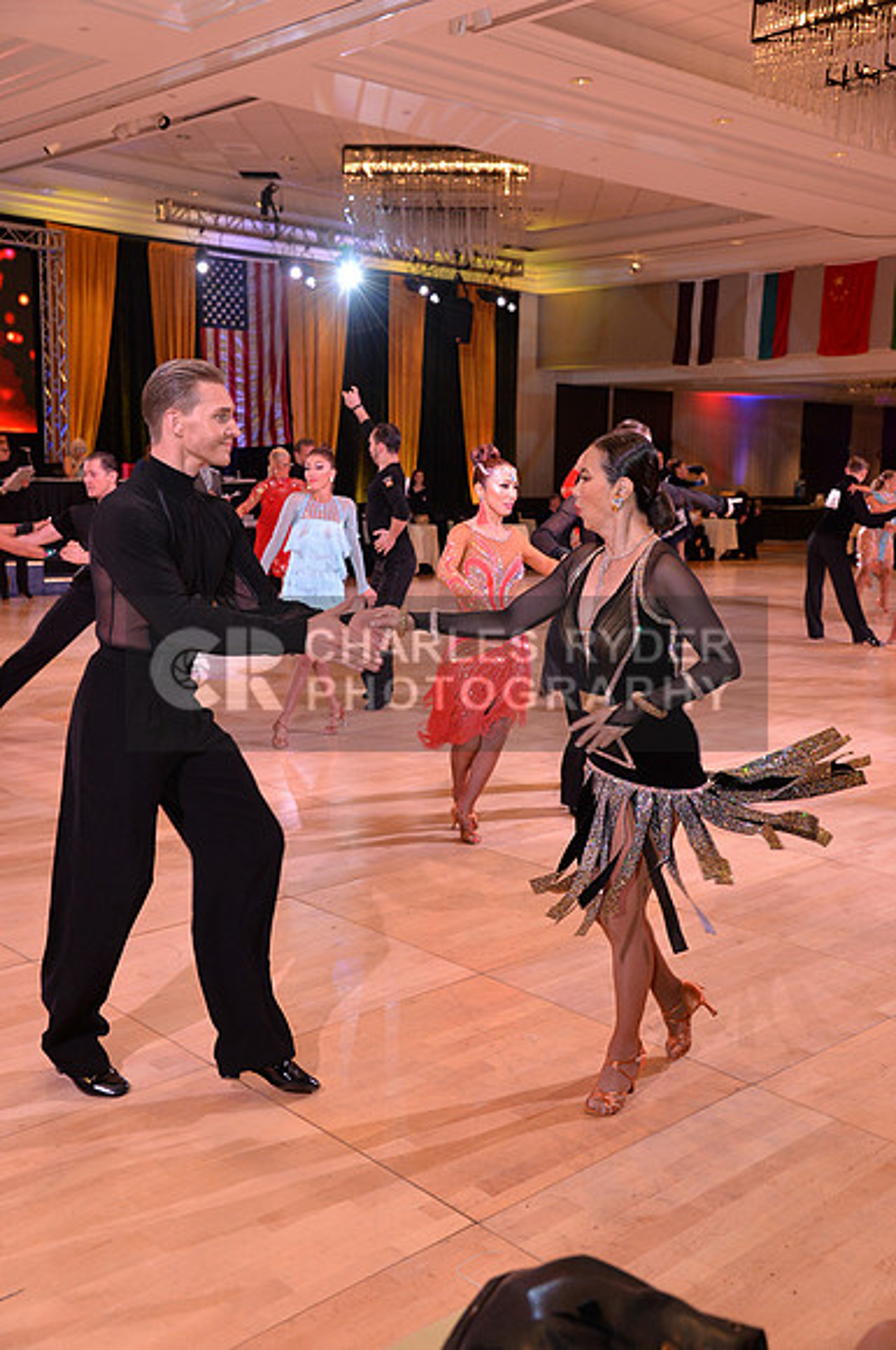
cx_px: 448
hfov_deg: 35.0
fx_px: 1423
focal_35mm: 38
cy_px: 675
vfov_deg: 50.8
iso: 1600
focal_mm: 38
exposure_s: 1/250
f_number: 5
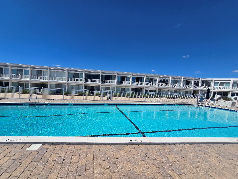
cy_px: 95
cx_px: 113
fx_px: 96
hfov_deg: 102.0
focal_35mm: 14
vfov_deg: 85.6
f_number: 2.2
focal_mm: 2.2
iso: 50
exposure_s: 1/4654
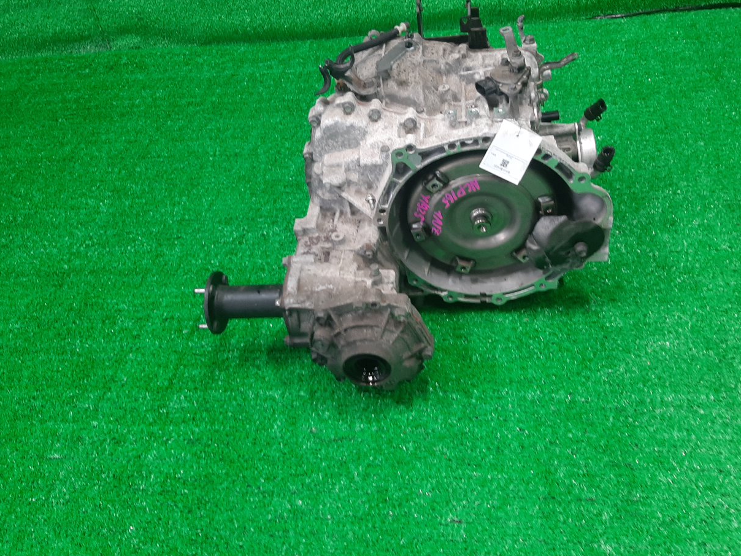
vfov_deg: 45.3
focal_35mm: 31
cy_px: 230
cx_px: 382
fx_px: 664
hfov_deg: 58.3
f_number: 1.7
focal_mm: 3.93
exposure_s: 1/50
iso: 117
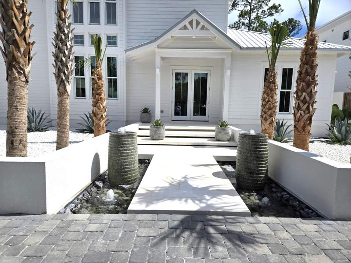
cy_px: 132
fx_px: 233
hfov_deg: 73.9
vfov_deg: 58.9
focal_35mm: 23
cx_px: 176
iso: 25
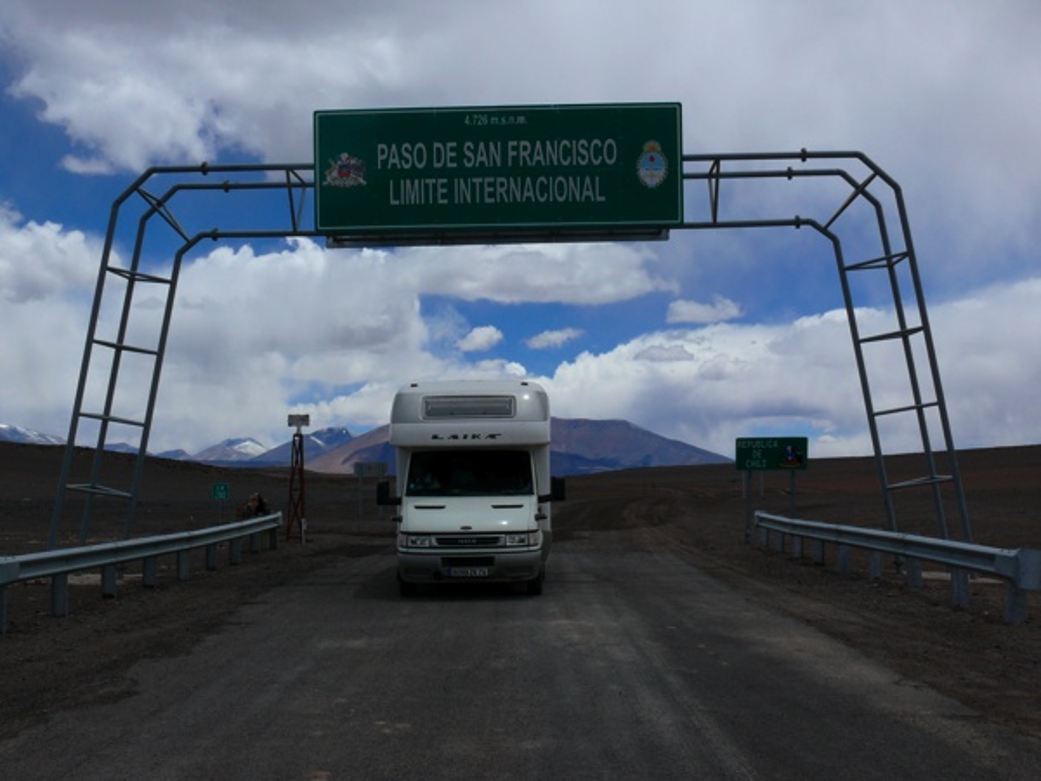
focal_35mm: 43
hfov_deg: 43.9
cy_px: 390
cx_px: 520
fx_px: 1293
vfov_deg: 33.6
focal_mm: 9.2
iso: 100
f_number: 8
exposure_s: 1/640
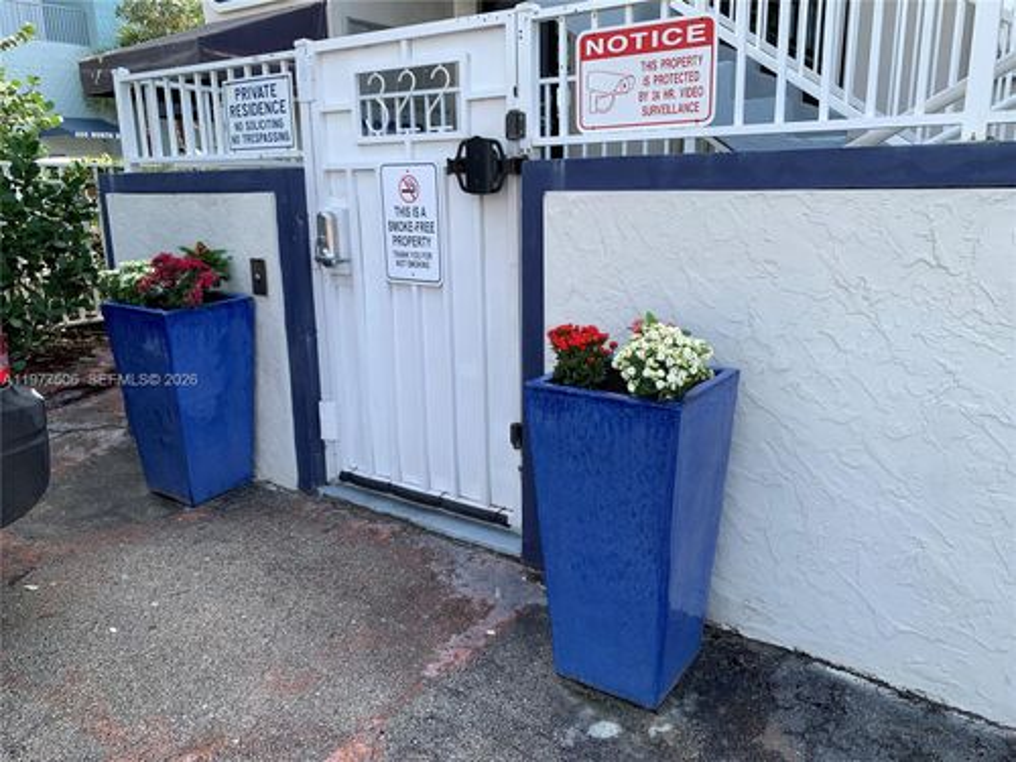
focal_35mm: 26
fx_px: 763
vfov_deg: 53.1
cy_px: 381
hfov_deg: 67.3
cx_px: 508
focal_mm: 4.25
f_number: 1.8
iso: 25
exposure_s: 1/783
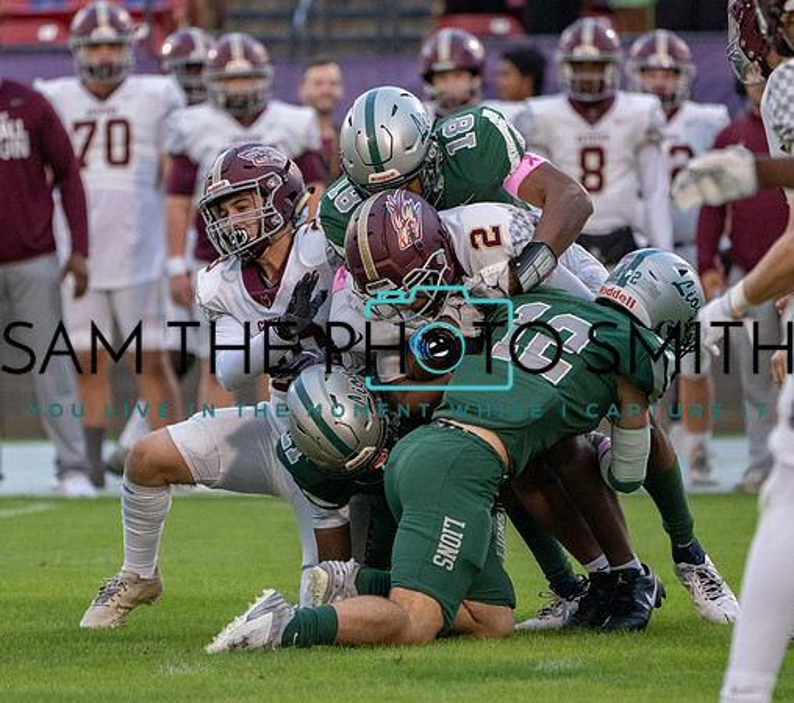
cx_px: 383
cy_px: 339
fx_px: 13901
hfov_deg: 3.3
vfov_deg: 2.9
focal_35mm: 567
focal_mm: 397
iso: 3200
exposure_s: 1/1000
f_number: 5.6
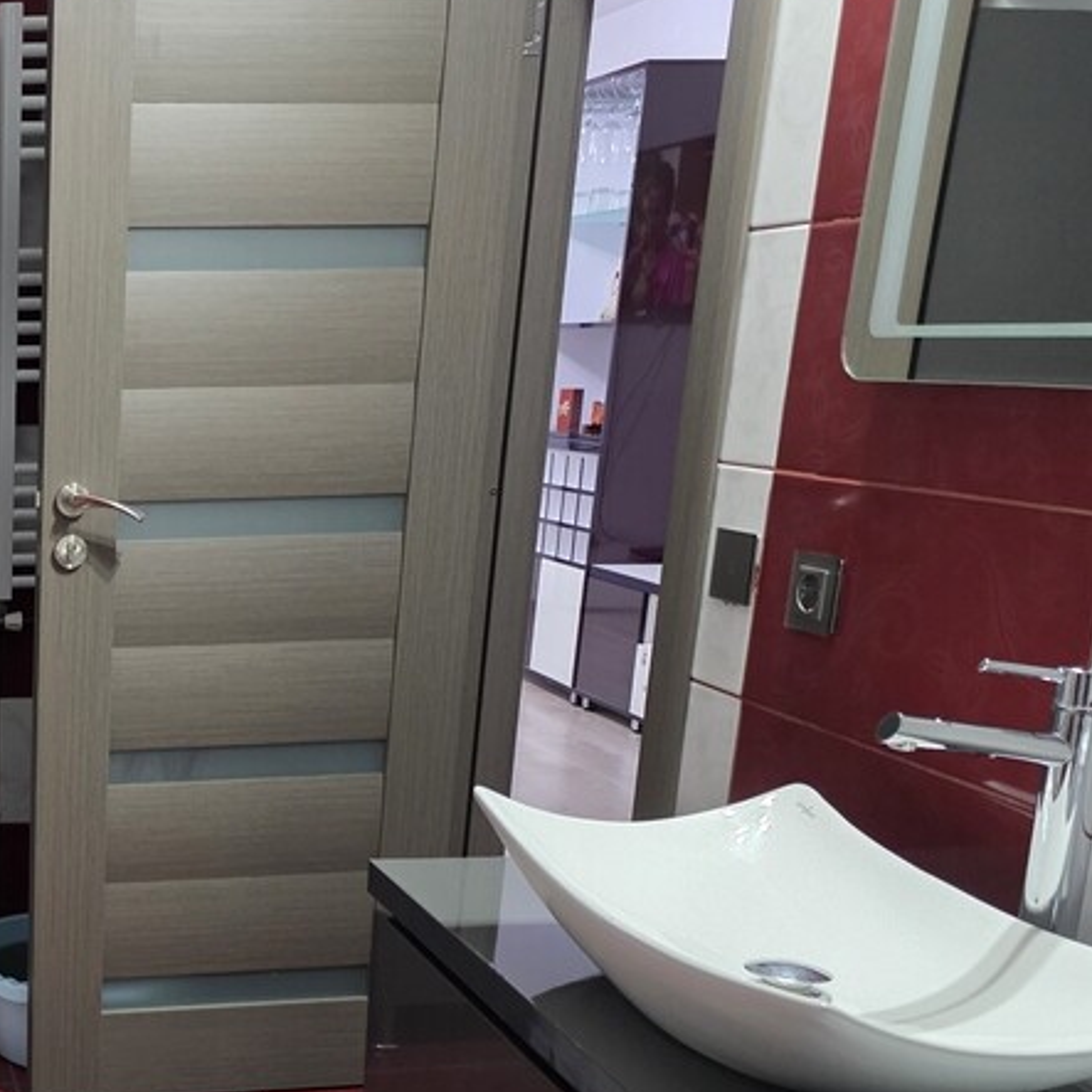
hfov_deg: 31.7
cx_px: -126
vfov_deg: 35.2
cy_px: 831
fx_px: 1677
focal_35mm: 47
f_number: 1.7
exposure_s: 1/100
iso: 640
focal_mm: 6.3
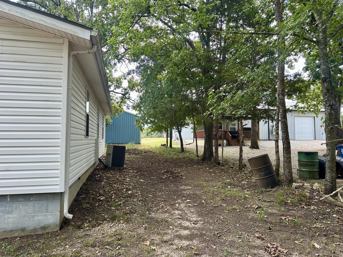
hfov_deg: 71.6
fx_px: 238
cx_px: 172
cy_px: 128
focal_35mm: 24
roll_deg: -1.0
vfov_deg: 56.8
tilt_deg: +4.0
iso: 80
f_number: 1.78
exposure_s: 1/421
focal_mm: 6.86
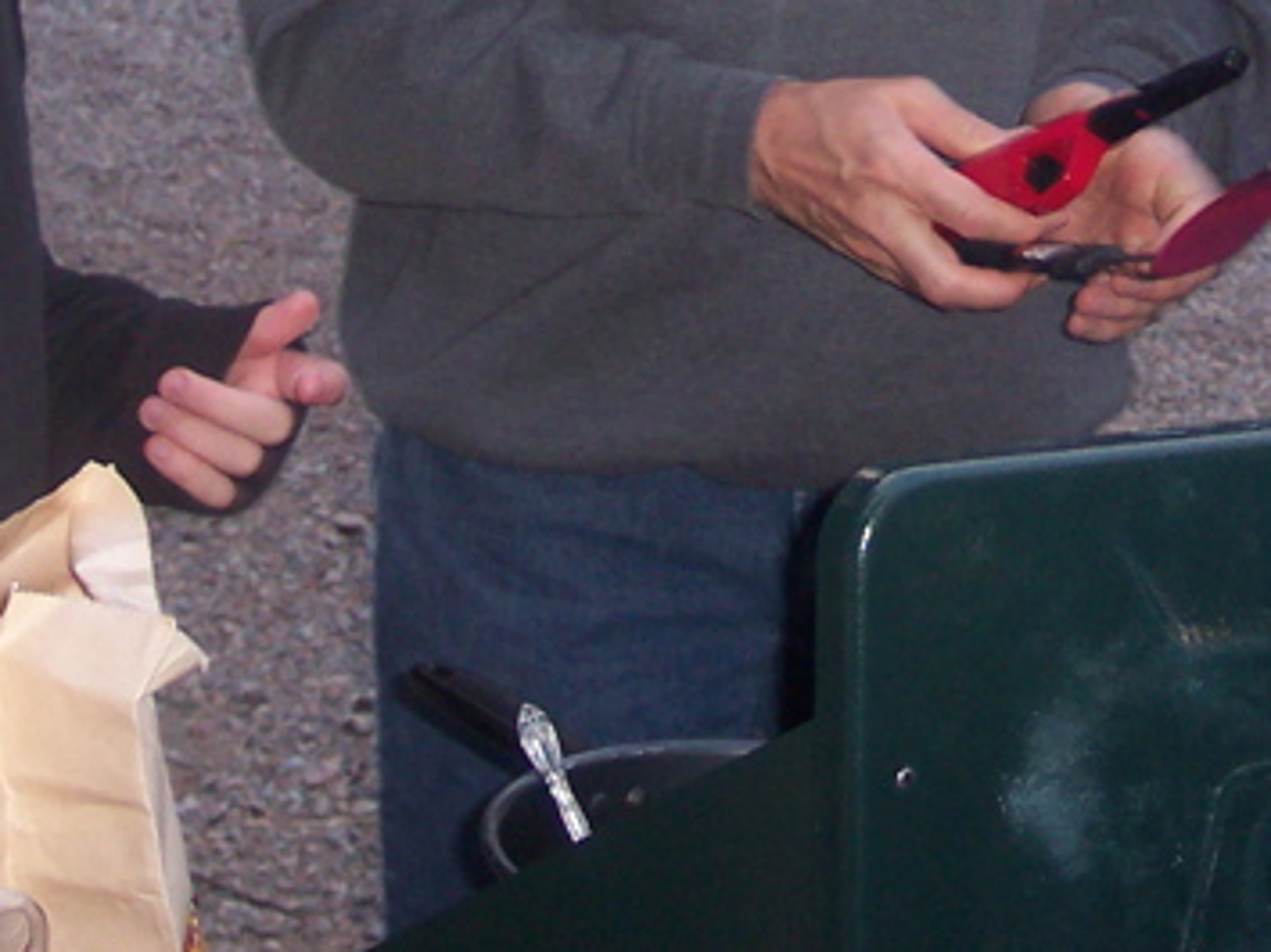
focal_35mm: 110
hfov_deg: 17.8
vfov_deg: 13.0
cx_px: 872
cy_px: -248
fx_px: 4036
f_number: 2.8
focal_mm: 8
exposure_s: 1/30
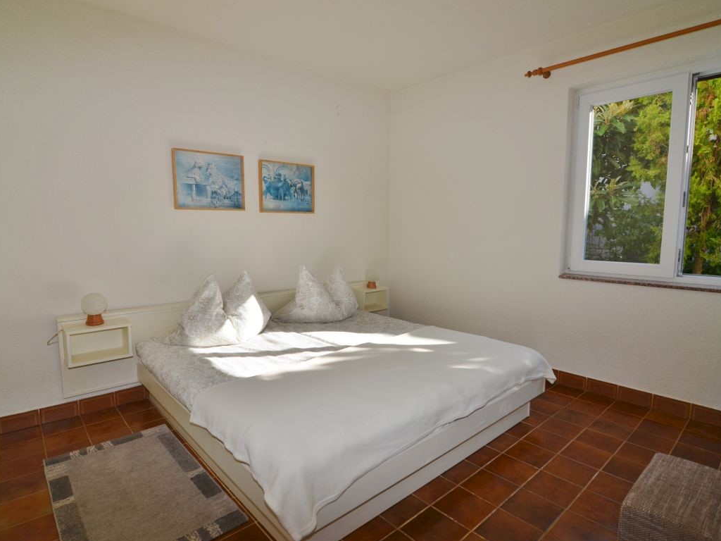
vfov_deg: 69.9
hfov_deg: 86.0
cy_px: 279
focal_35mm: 19
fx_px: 387
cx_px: 374
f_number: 7.1
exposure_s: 1/200
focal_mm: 11
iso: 100
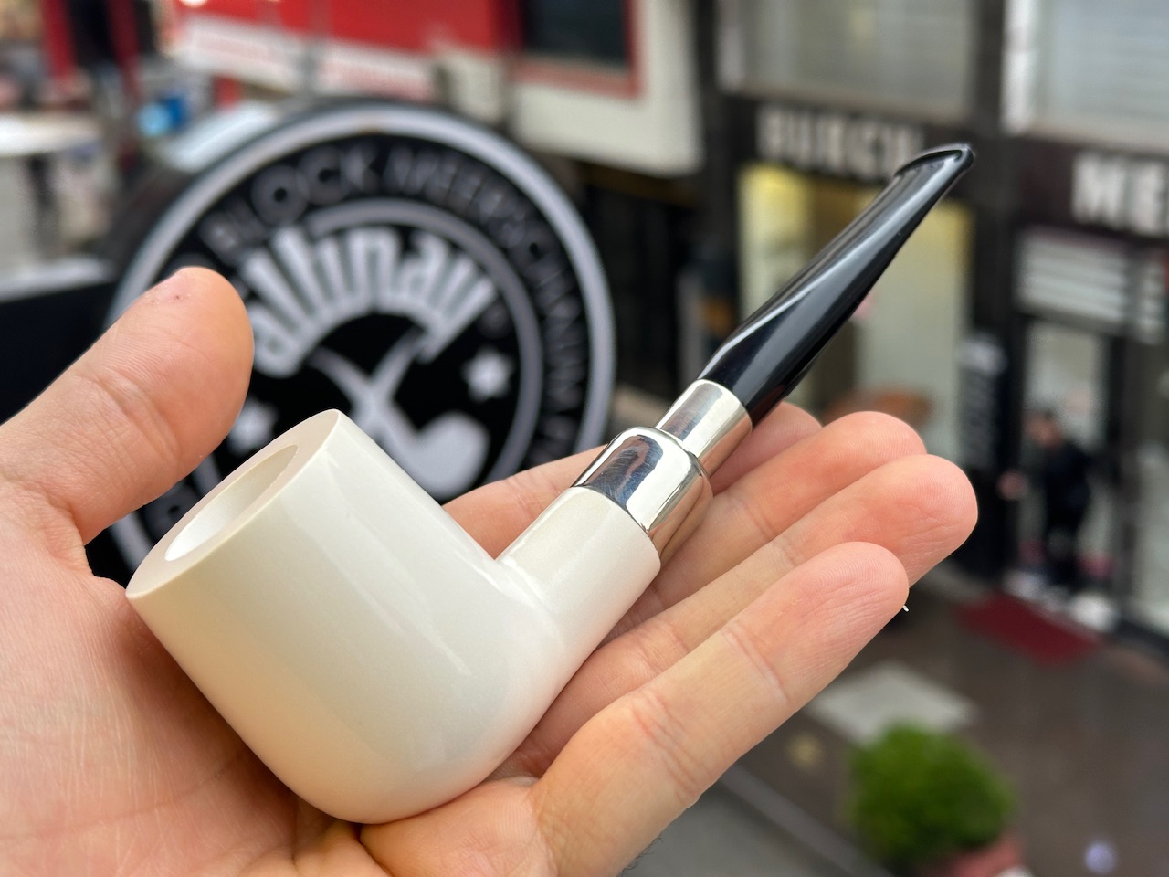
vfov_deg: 30.3
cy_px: 438
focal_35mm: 48
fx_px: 1621
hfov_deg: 39.7
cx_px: 584
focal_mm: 6.86
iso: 64
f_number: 1.78
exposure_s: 1/121
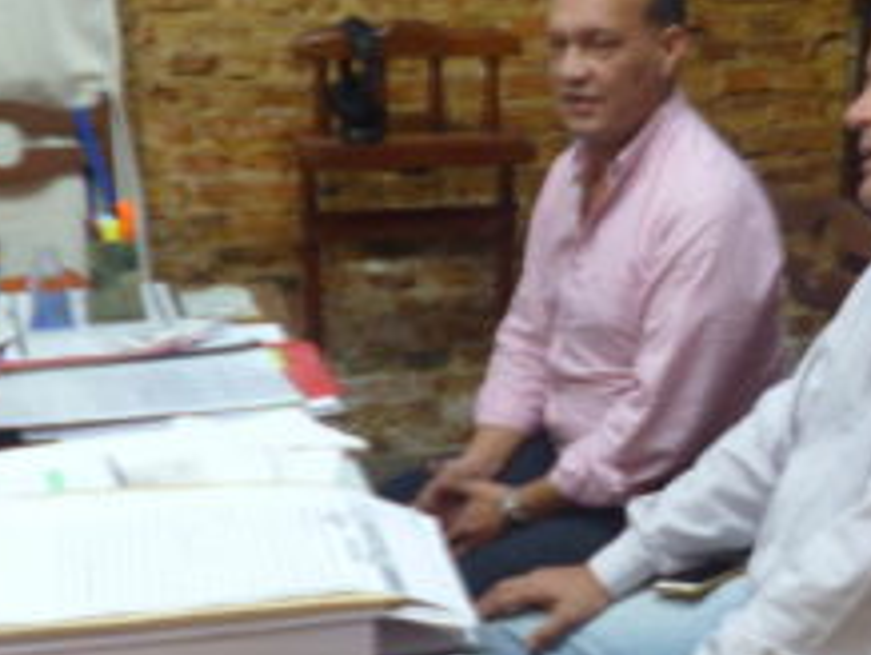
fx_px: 1663
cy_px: 479
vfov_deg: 22.1
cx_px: 559
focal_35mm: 66
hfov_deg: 29.2
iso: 100
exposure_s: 1/8
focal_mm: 4.3
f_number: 2.5
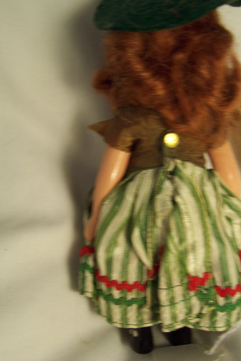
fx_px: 392
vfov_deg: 49.6
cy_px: 181
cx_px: 132
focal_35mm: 39
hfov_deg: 34.2
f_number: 2.8
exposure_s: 1/125
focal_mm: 5.6
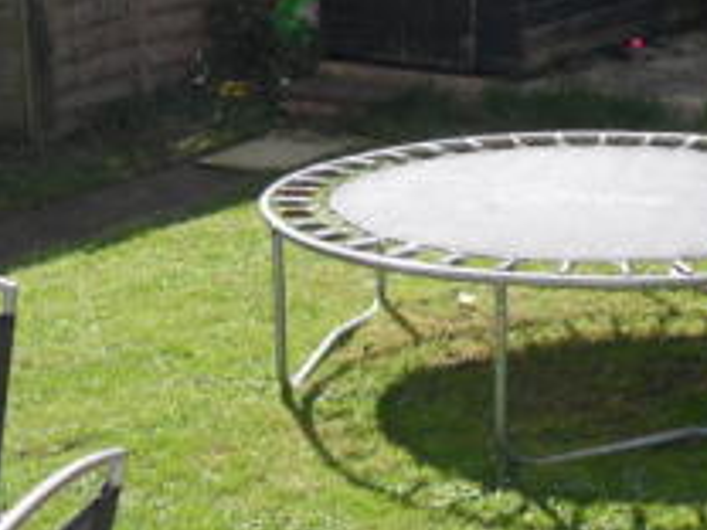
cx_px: 440
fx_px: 2002
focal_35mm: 98
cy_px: -80
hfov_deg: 20.0
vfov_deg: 14.7
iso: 80
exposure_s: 1/125
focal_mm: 6.3
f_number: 7.6
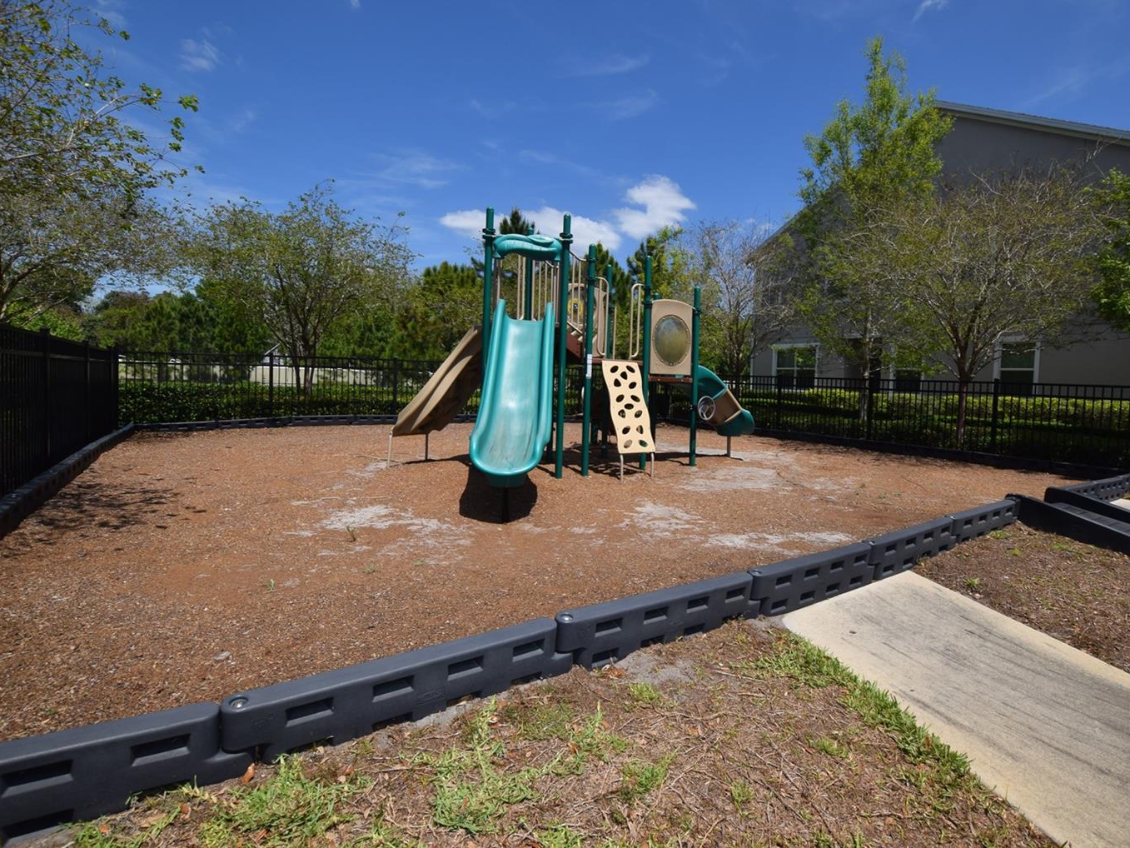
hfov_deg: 90.6
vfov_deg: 74.7
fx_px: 555
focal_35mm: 17
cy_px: 417
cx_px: 630
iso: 100
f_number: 11
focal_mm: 10
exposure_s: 1/200
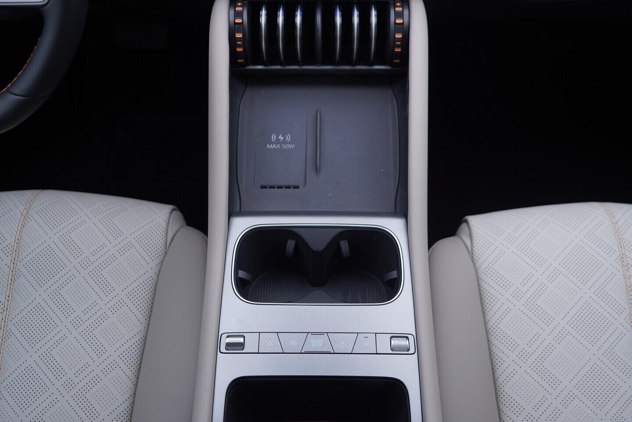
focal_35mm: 36
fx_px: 632
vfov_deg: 36.9
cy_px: 211
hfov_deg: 53.1
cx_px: 316
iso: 125
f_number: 3.2
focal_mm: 24
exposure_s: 1/50
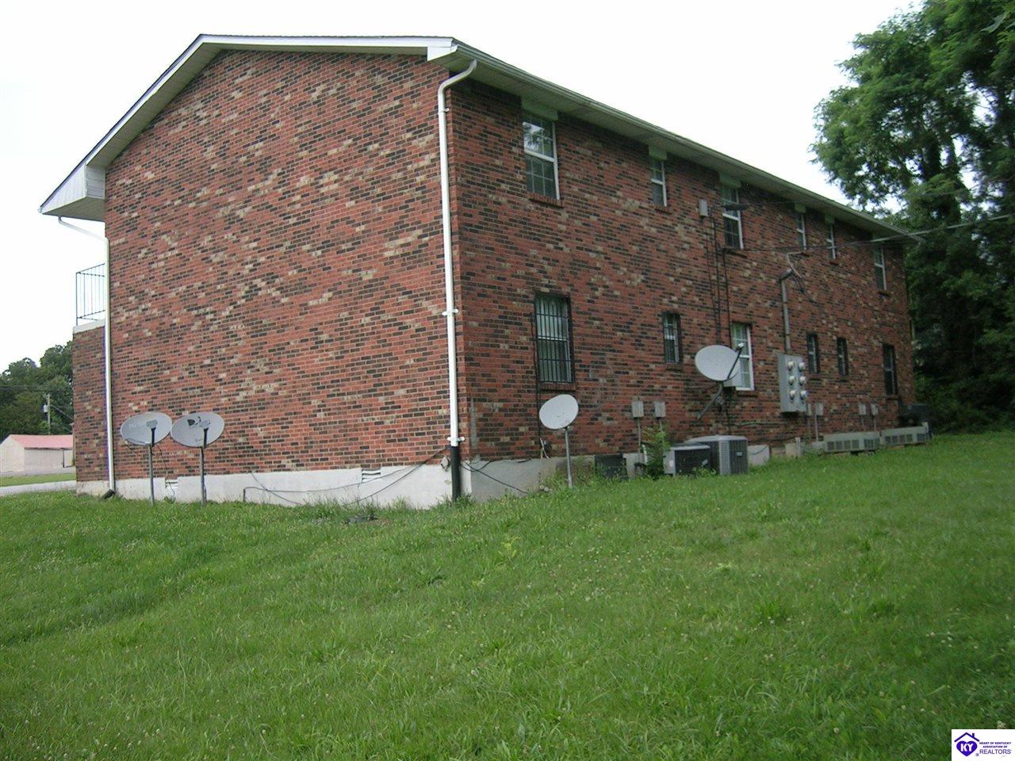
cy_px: 380
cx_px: 508
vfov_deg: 40.7
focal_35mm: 35
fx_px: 1026
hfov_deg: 52.6
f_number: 2.8
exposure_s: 1/224
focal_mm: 5.4
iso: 50
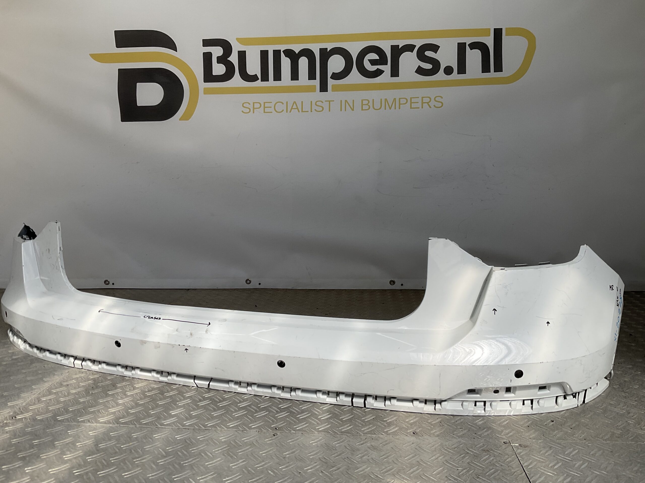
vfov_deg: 48.2
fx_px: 540
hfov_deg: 61.7
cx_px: 322
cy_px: 242
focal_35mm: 29
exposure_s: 1/997
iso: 16
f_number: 1.8
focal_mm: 3
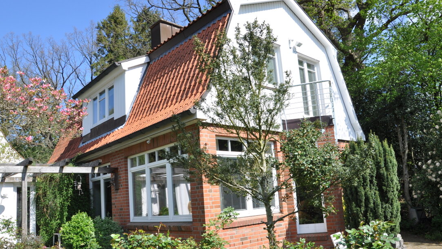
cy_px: 136
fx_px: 340
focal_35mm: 29
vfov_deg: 40.1
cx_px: 220
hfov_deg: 66.1
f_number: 9
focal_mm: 18
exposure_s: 1/320
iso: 200
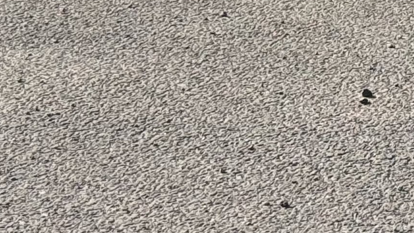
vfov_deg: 4.8
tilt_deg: -3.9
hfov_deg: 8.2
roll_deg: -0.5
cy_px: -382
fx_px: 2700
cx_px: 934
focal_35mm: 246
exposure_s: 1/4310
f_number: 1.78
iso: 64
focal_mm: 6.76
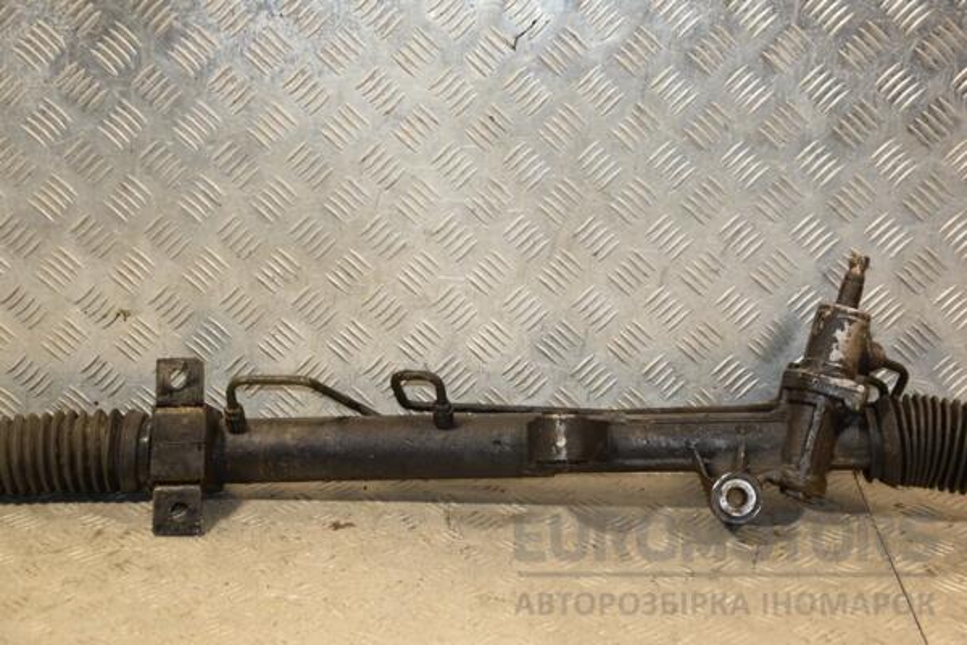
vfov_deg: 18.9
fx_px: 1934
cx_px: 484
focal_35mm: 72
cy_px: 322
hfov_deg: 28.1
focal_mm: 48
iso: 800
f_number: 4.8
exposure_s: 1/125
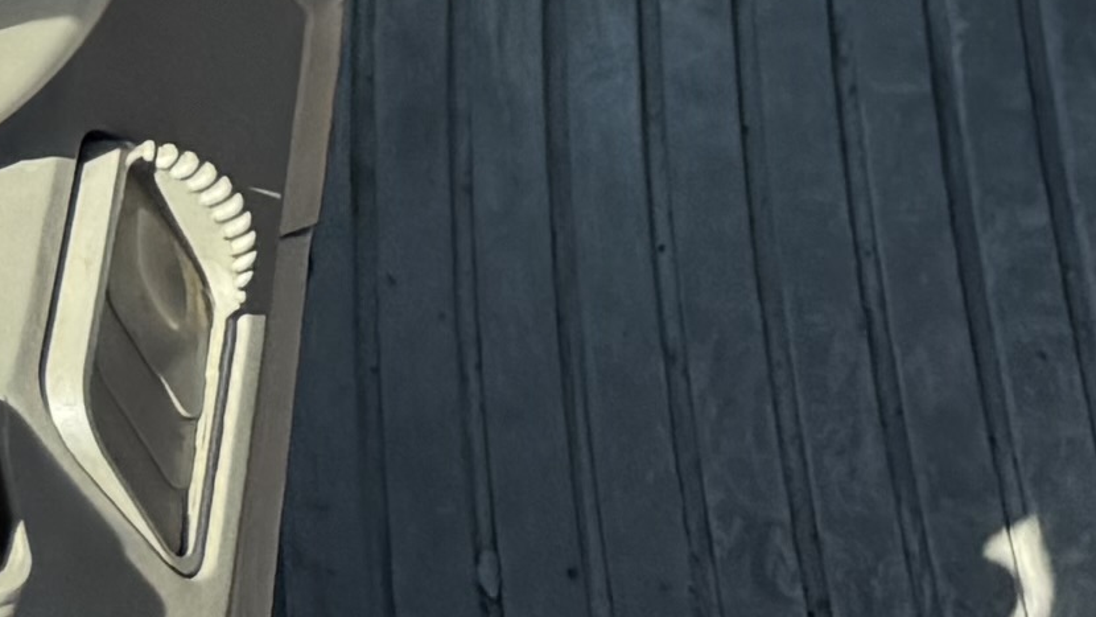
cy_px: -2155
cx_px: 1806
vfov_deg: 5.5
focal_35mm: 180
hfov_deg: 11.3
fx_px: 5231
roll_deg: -0.1
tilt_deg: -24.9
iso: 80
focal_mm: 6.76
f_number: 1.78
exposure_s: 1/1869
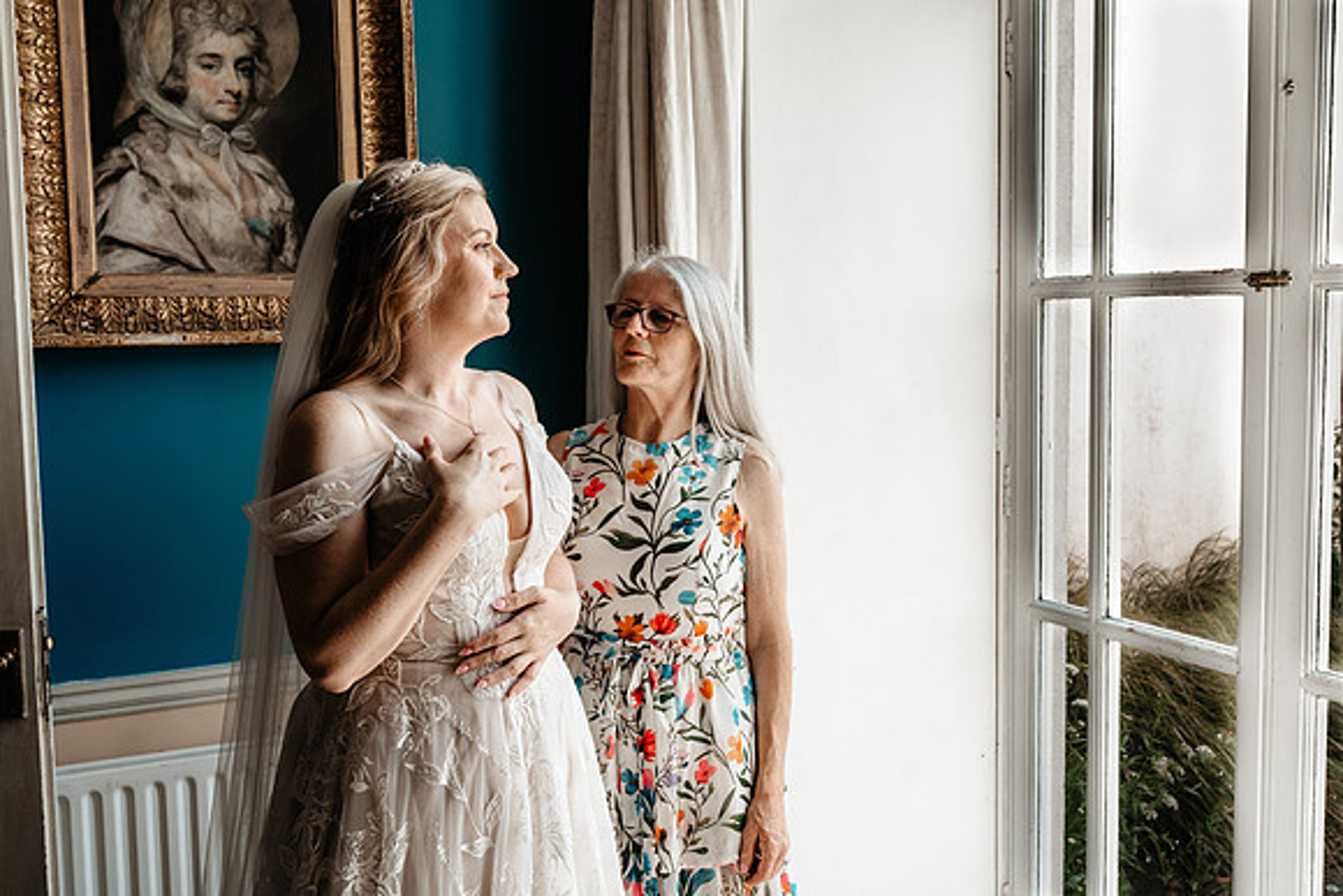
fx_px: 1372
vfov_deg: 36.2
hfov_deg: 52.2
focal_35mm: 37
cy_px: 449
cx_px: 691
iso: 500
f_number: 5
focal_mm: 35
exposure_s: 1/160
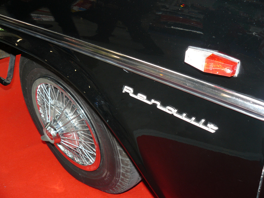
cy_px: 99
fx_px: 275
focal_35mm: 36
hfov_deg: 51.4
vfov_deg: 39.6
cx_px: 132
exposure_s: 1/30
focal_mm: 6
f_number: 2.8
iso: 100
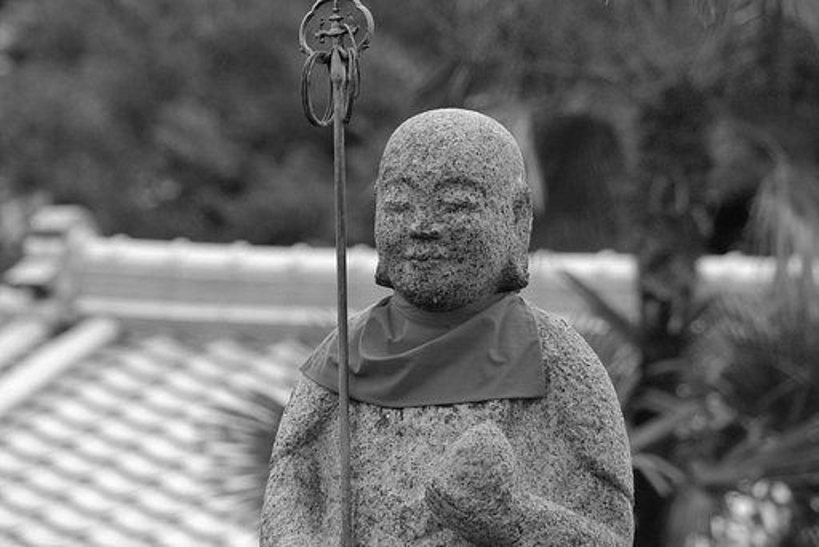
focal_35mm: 375
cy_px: 274
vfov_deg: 3.7
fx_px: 8536
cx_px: 410
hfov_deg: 5.5
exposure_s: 1/350
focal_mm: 250
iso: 800
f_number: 8
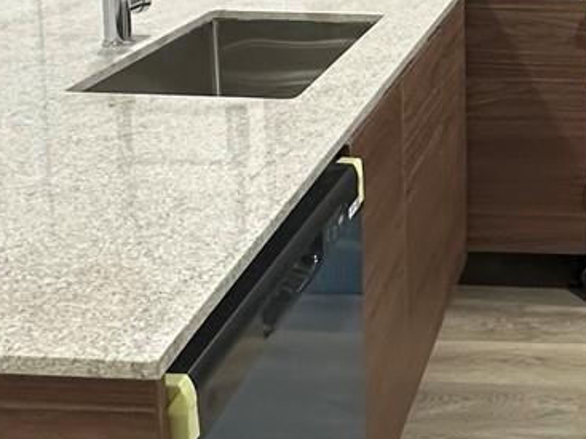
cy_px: -53
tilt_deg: -9.7
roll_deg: -0.1
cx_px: 596
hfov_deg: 29.5
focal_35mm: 61
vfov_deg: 22.6
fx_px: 1032
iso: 250
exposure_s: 1/60
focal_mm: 2.22
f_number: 2.2
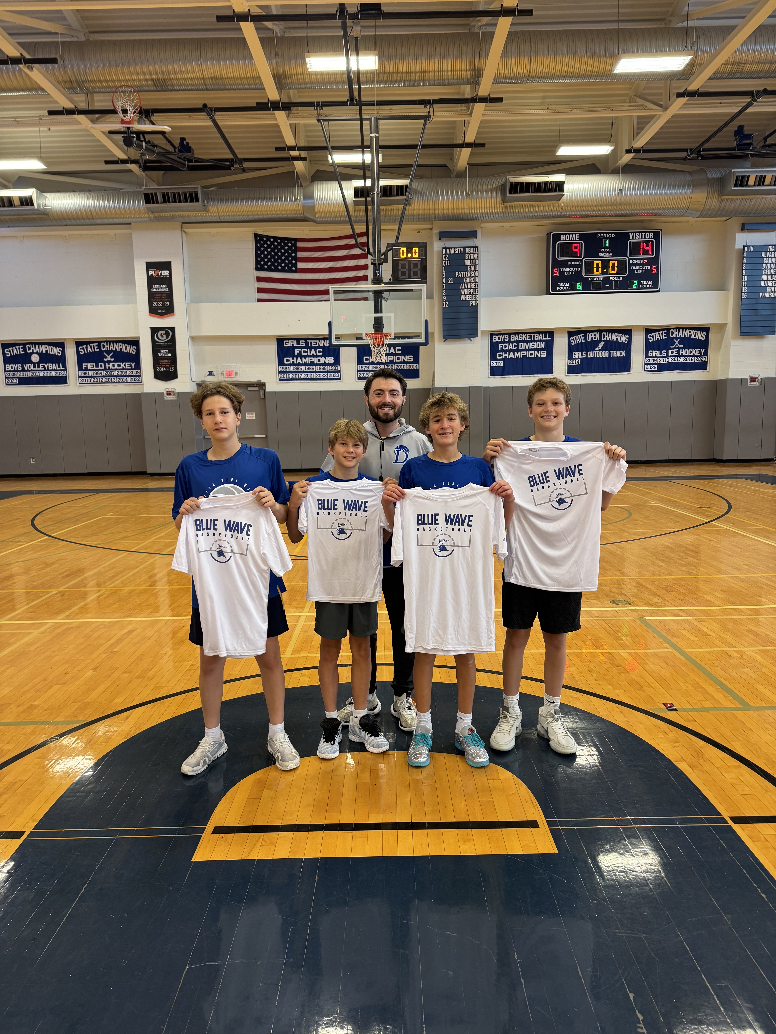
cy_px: 517
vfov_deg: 71.6
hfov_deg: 56.8
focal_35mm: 24
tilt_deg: -8.7
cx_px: 388
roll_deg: +1.6
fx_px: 717
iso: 160
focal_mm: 6.76
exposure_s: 1/60
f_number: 1.78
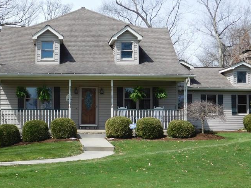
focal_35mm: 71
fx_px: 515
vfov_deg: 20.7
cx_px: 70
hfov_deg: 27.1
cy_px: 104
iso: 125
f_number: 3.7
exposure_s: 1/800
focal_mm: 8
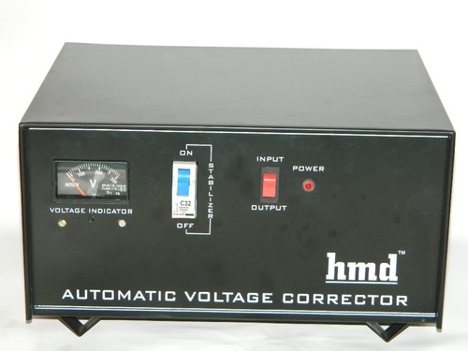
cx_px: 234
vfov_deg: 14.4
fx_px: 1393
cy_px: 176
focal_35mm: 103
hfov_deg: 19.1
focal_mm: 18.6
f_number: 4.5
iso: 200
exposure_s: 1/60
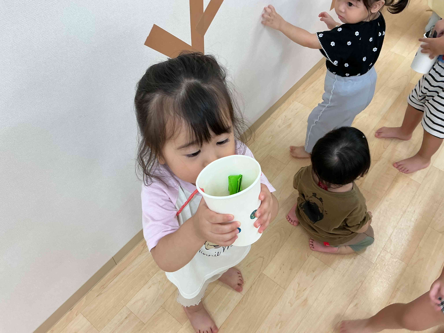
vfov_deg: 48.2
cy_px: 166
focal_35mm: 29
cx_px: 222
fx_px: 372
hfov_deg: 61.7
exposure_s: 1/60
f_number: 1.8
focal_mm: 3
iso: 40
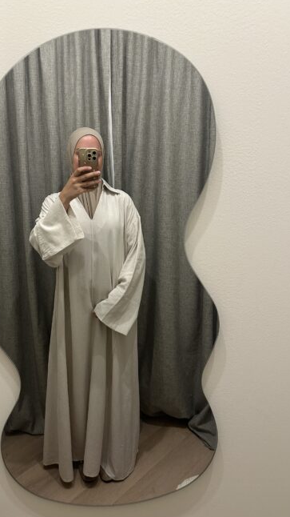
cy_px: 258
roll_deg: +0.3
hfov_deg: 42.6
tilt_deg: -14.2
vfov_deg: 69.9
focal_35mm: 27
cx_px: 110
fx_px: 369
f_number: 1.78
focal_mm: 6.86
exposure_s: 1/60
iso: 320
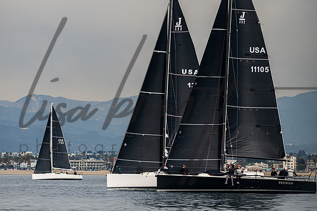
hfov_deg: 7.7
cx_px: 132
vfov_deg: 5.2
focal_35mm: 266
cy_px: 99
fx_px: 2343
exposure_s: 1/6400
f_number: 5.6
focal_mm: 210
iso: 400
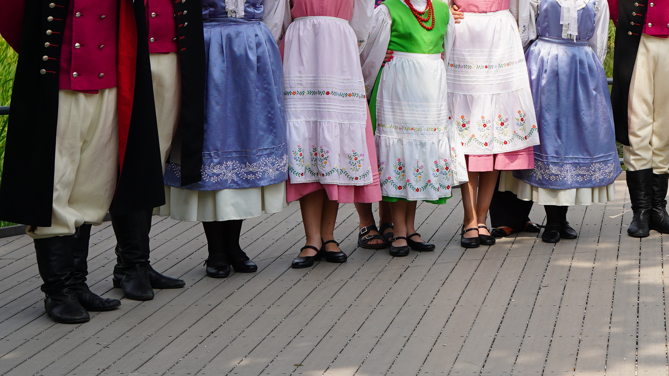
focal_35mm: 99
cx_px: 758
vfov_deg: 12.0
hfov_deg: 20.4
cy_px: -40
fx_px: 1756
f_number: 5
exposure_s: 1/500
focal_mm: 39
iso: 100
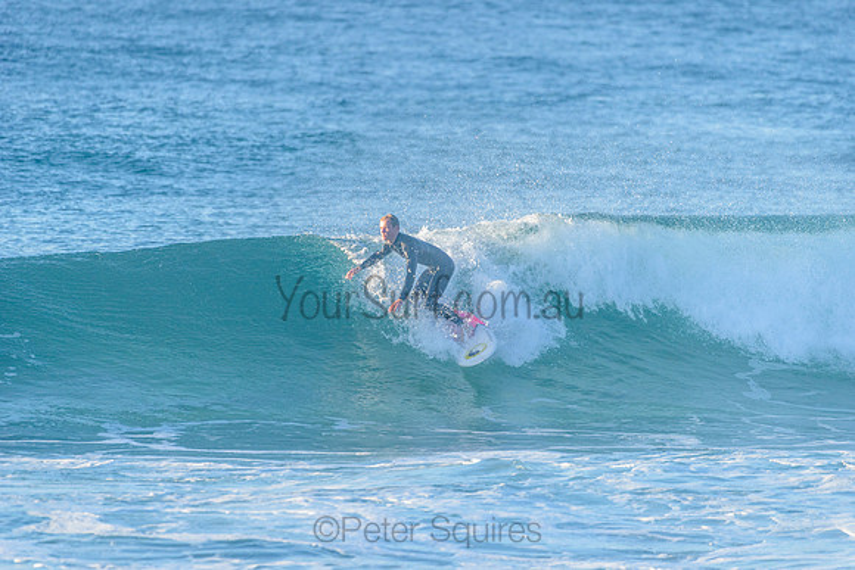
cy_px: 285
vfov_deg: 2.8
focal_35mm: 500
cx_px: 428
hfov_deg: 4.1
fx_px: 11877
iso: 640
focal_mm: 500
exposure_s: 1/2000
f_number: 5.6
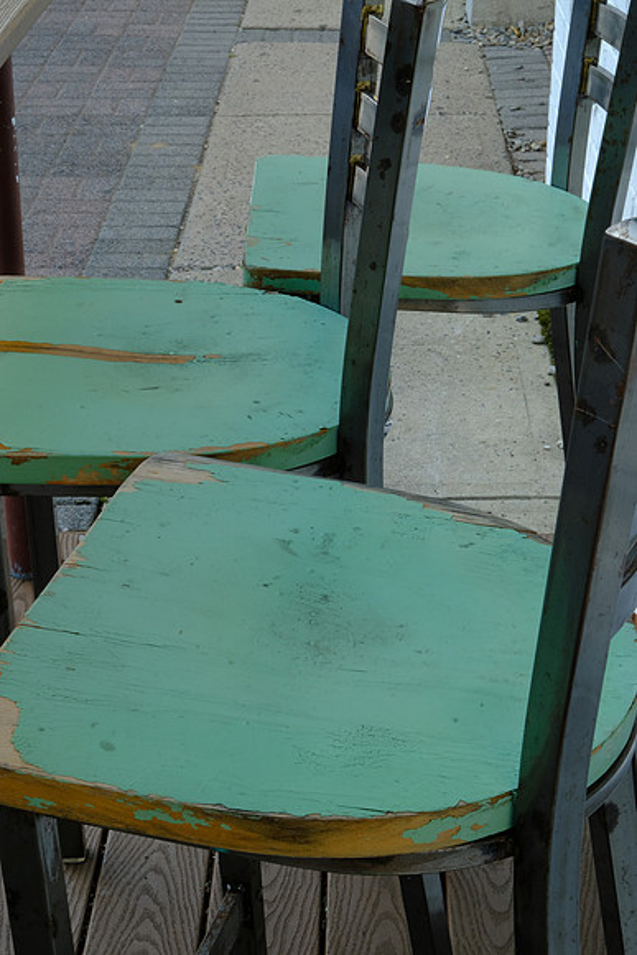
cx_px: 318
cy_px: 478
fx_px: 1777
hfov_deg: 20.3
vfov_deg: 30.1
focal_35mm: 67
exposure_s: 1/10
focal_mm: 44.4
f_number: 22
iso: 200
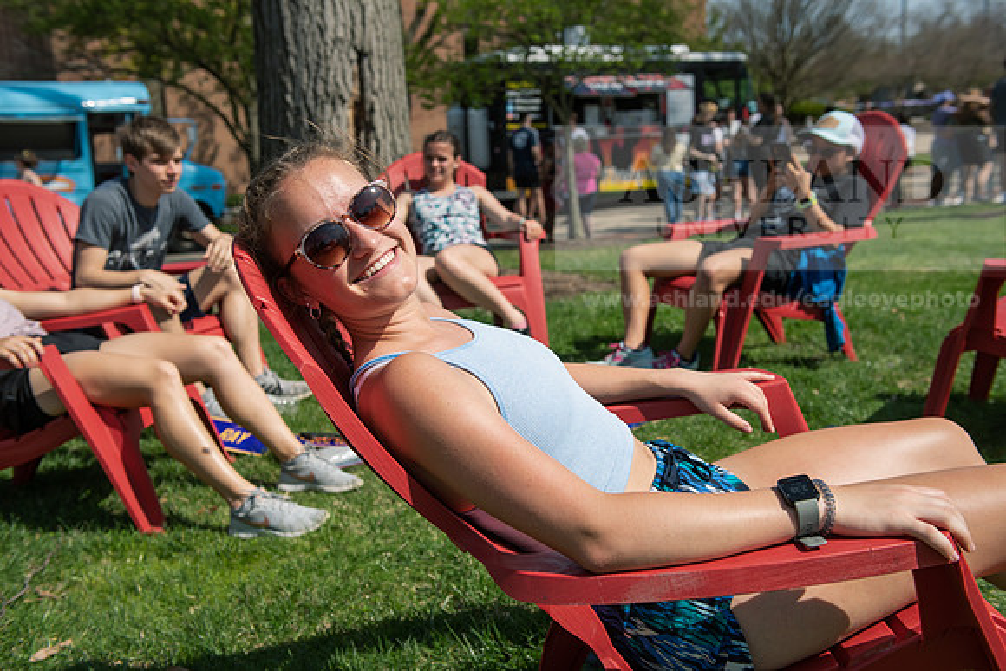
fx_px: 1062
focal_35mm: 38
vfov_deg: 35.1
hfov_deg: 50.7
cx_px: 503
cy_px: 336
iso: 125
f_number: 5
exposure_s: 1/1000
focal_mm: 38
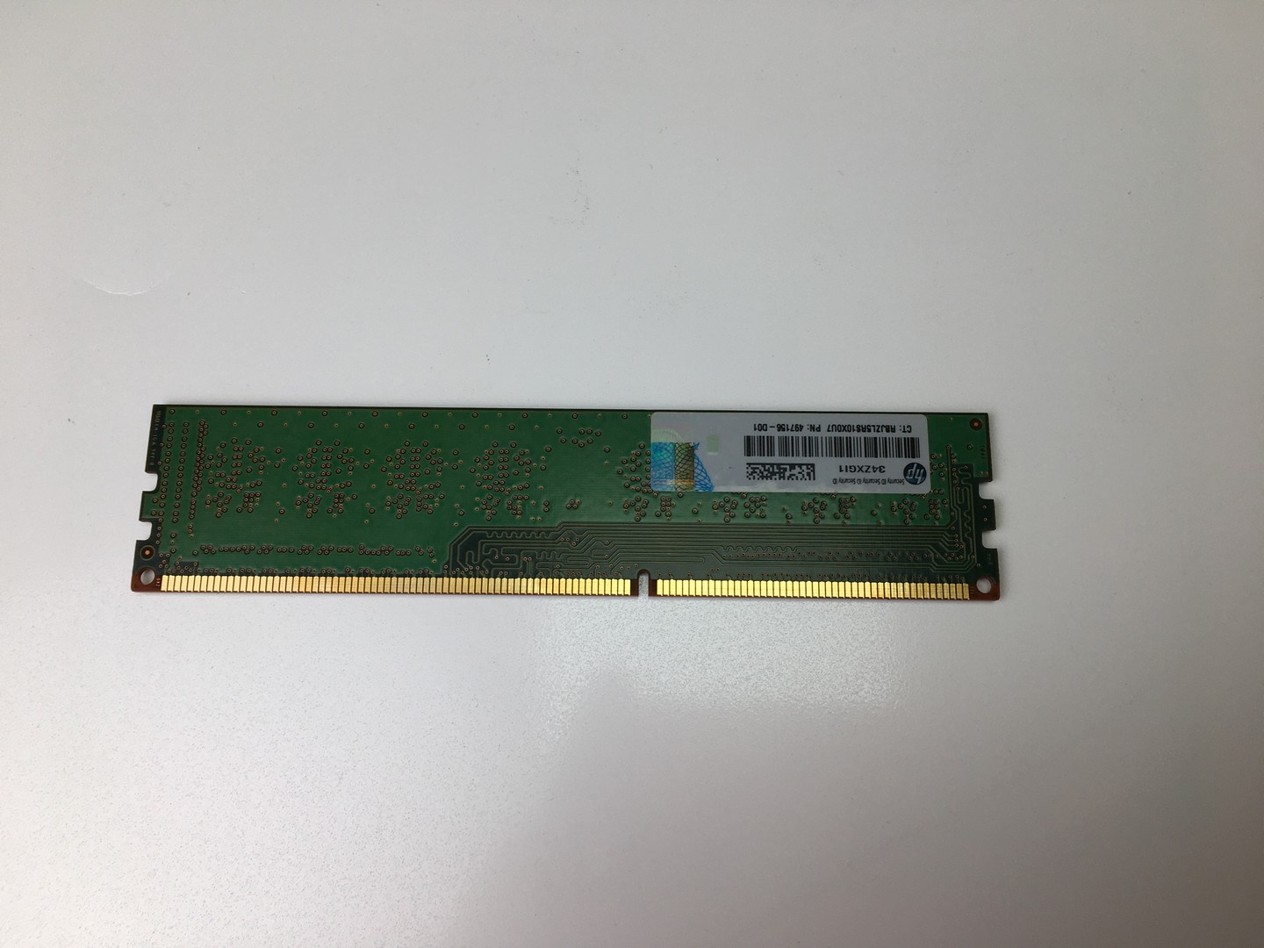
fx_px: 1059
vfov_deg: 48.2
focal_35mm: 29
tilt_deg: -76.0
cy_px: 474
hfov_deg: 61.7
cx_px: 632
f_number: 2.2
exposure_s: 1/130
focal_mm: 4.15
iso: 25
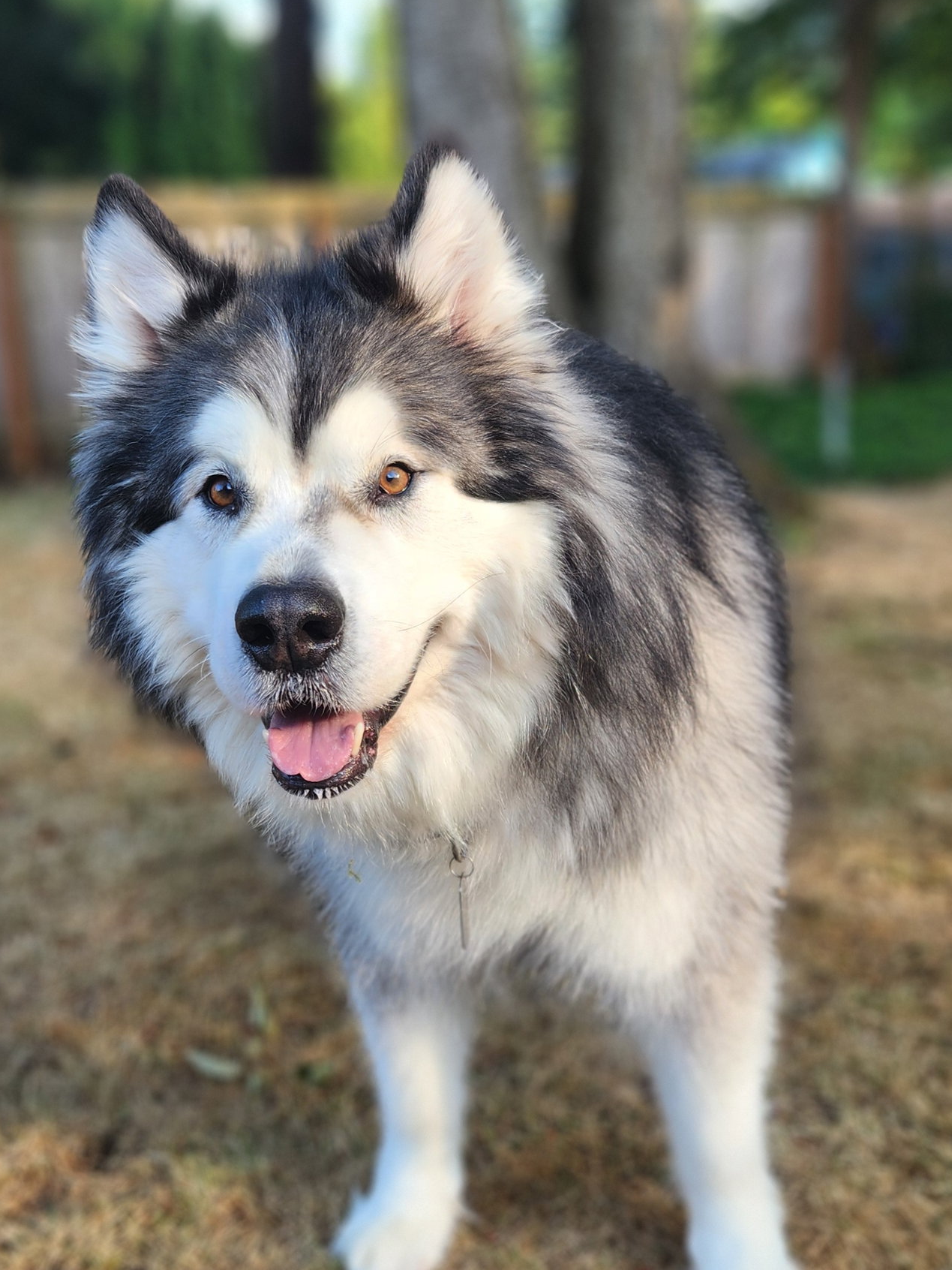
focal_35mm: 29
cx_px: 442
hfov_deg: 48.2
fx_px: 1063
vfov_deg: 61.6
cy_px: 677
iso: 20
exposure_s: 1/125
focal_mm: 5.4
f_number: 1.8
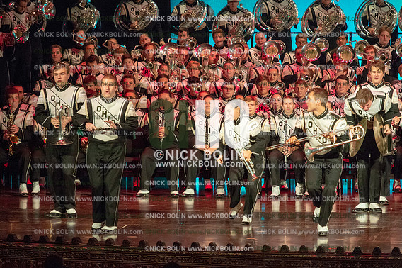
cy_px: 133
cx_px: 199
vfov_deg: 5.8
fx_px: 2623
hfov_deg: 8.8
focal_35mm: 235
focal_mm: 230
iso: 8000
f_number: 5.6
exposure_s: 1/320
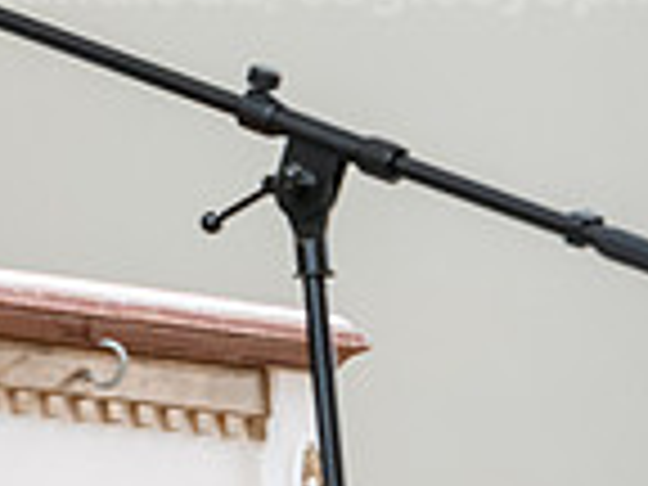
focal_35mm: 523
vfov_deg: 2.8
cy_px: 79
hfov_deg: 3.8
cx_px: -482
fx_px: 9790
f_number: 4
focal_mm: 135
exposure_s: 1/200
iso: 1600
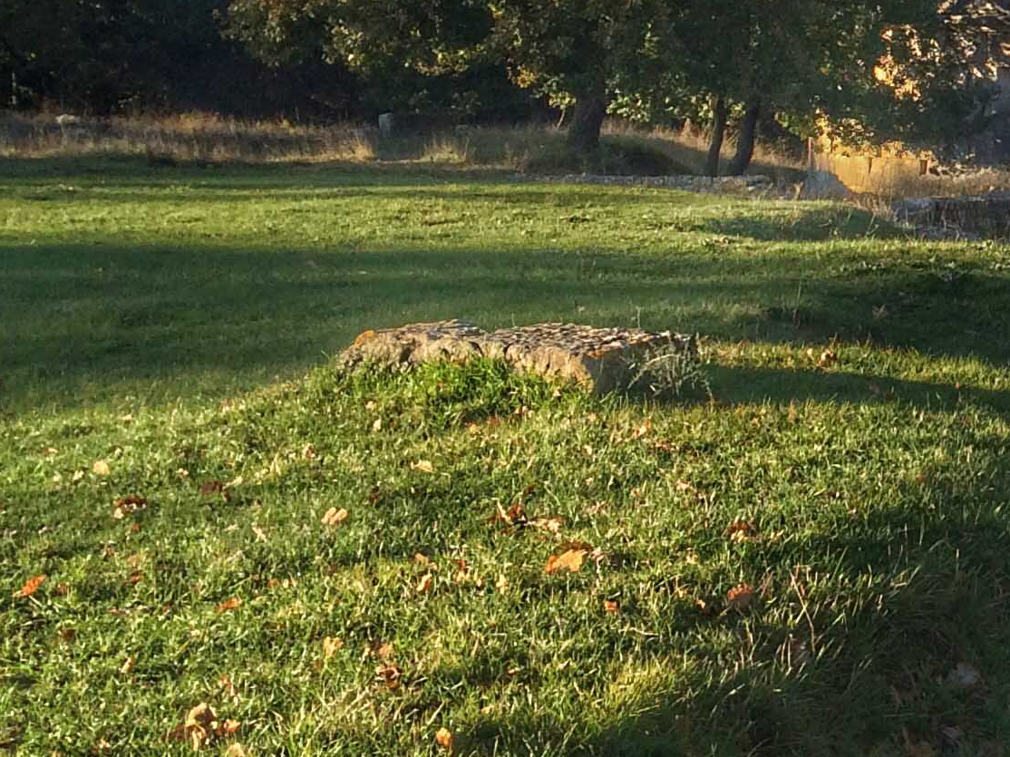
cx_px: 1249
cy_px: -59
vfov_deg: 16.9
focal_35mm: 85
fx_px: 2480
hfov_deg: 21.2
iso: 32
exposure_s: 1/933
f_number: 2.2
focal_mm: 4.15
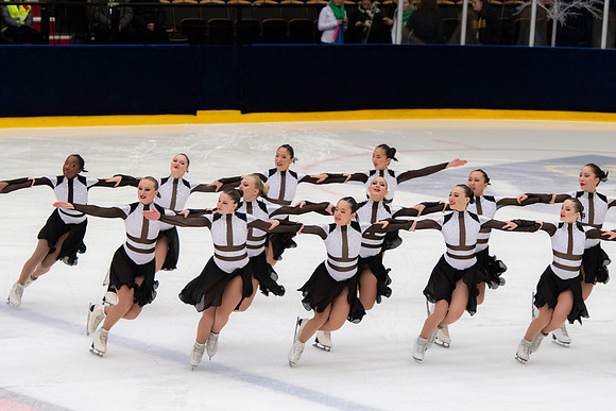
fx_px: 3466
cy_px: 206
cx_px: 308
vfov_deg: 6.8
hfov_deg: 10.2
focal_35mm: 202
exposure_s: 1/320
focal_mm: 135
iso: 1800
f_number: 5.6
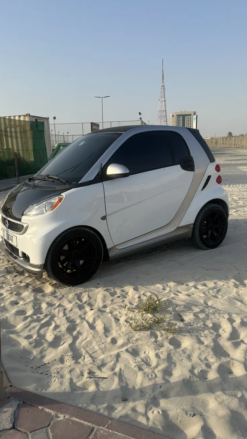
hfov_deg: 42.9
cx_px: 113
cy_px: 216
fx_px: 314
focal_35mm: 27
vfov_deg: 69.8
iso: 80
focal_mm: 6.86
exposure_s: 1/2882
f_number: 1.78
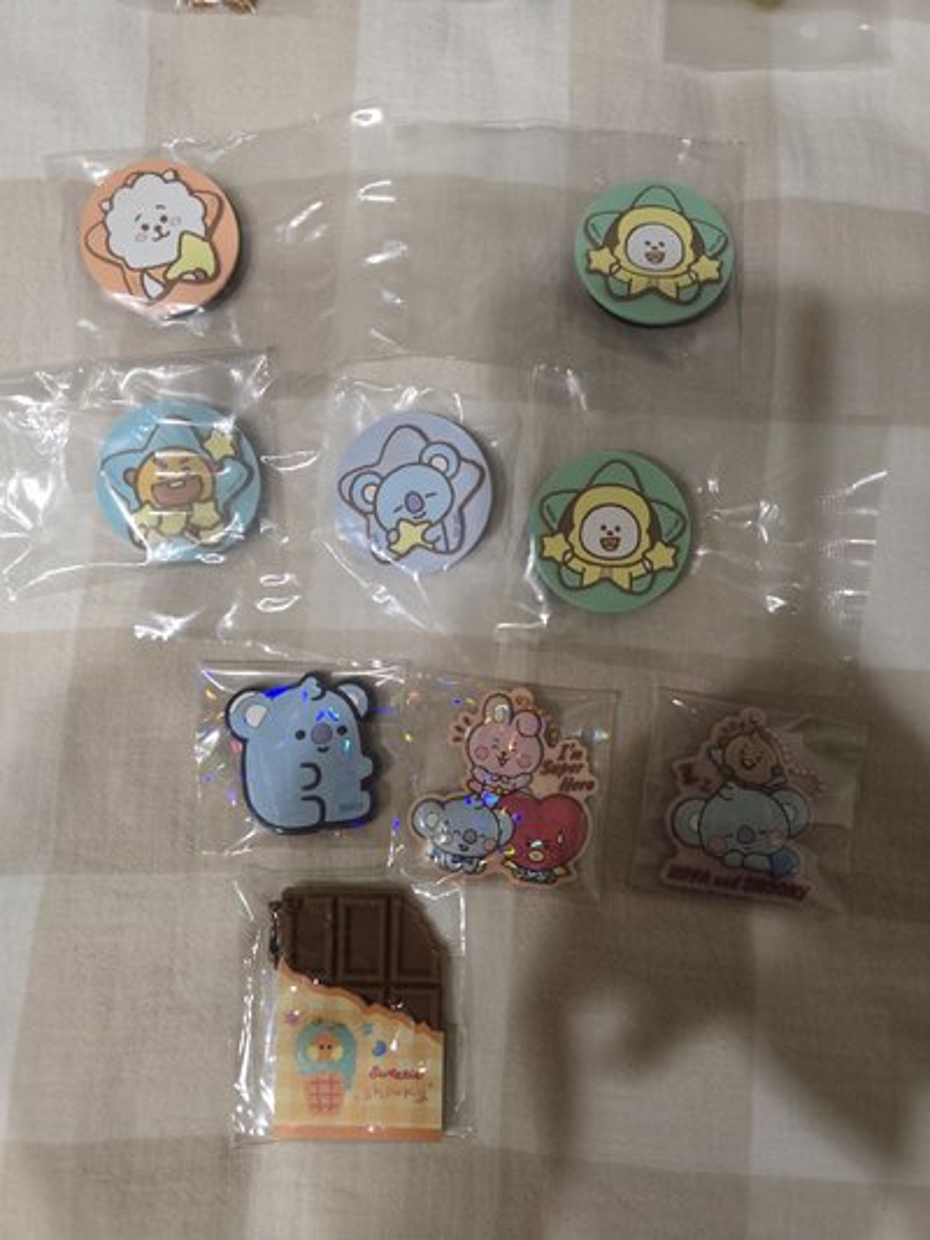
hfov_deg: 58.9
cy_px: 620
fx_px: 824
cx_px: 465
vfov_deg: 73.9
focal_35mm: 23
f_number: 1.7
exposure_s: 1/60
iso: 640
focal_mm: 6.3
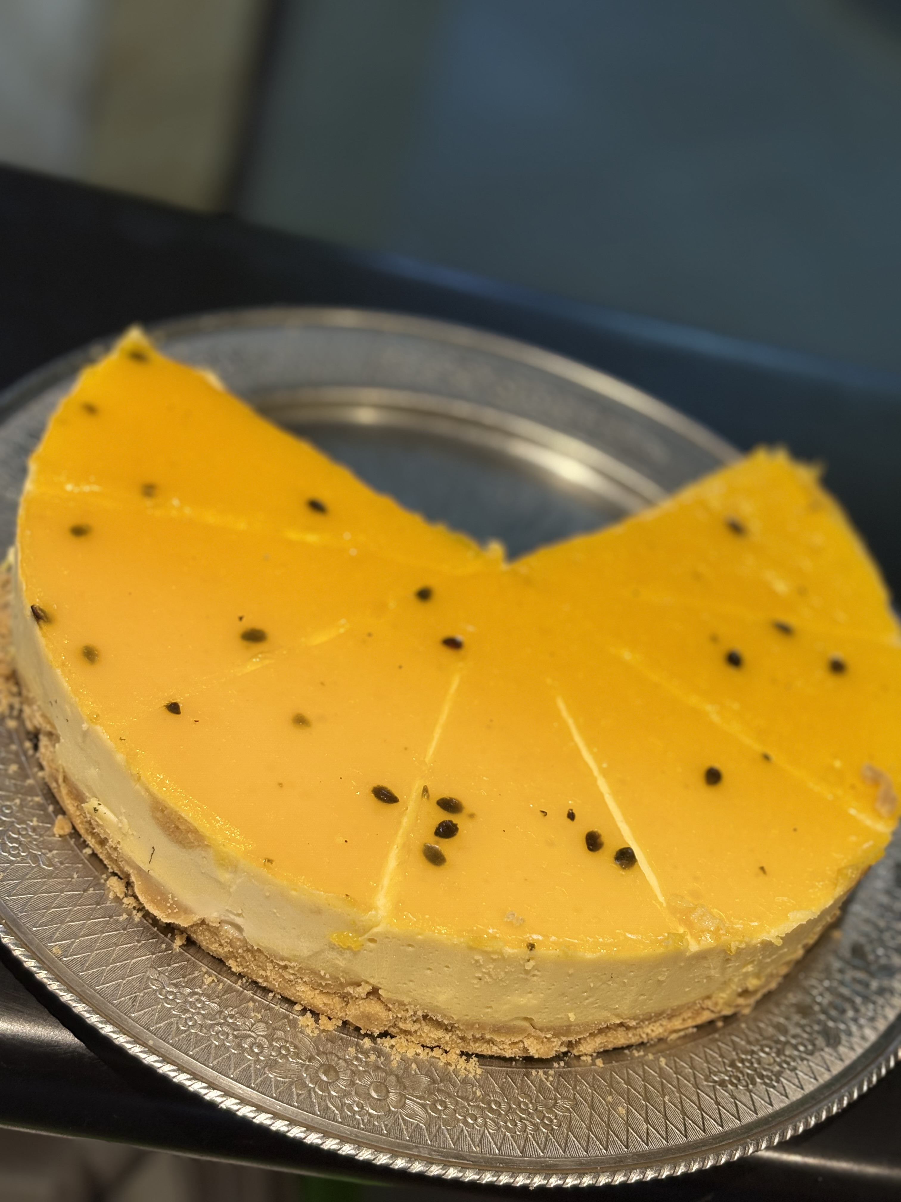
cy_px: 601
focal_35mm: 52
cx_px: 450
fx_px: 1805
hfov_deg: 28.0
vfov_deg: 36.8
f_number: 1.6
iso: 125
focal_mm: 5.96
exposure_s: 1/60
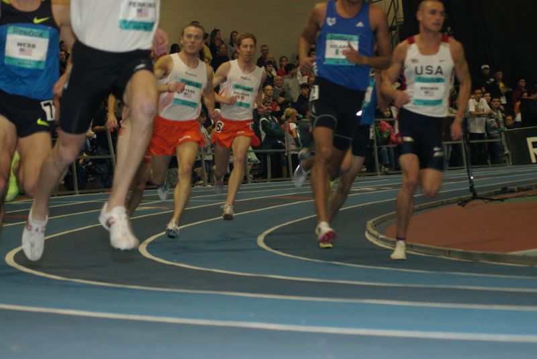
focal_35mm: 120
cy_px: 180
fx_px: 1791
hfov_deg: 17.1
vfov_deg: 11.4
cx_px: 268
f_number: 6.3
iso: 800
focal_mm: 80
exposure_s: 1/125
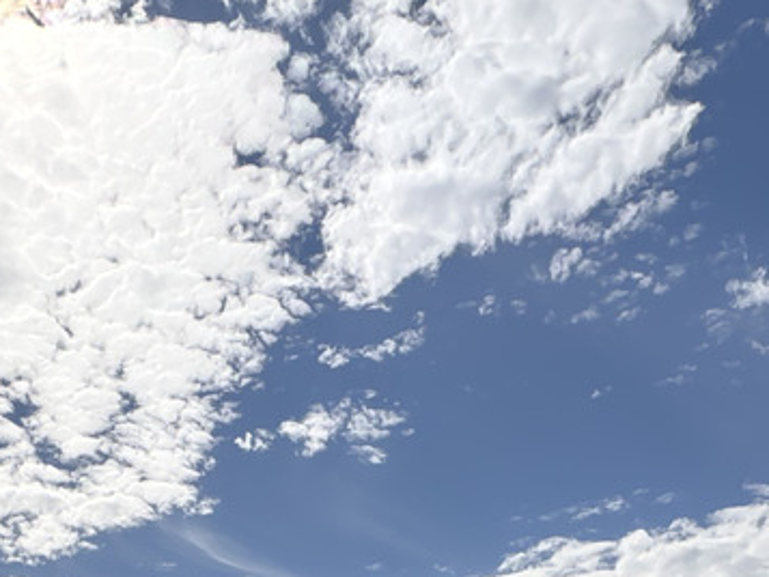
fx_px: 1044
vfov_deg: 22.7
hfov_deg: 40.0
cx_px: 269
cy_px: 949
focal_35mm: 47
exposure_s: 1/2342
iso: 64
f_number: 2.2
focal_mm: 2.22
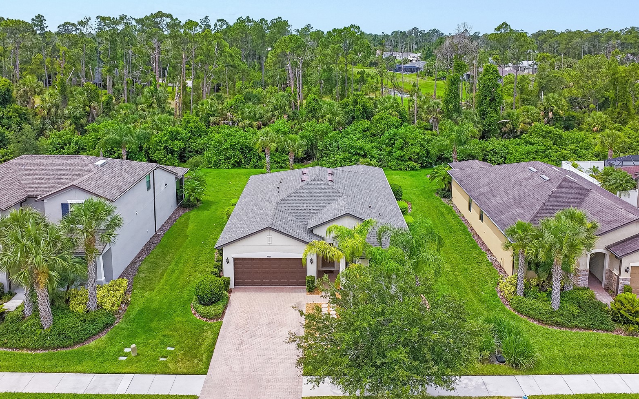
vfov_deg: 47.5
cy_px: 180
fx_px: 453
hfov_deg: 70.4
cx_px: 317
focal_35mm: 26
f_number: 2.8
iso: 120
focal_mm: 4.55
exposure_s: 1/1000
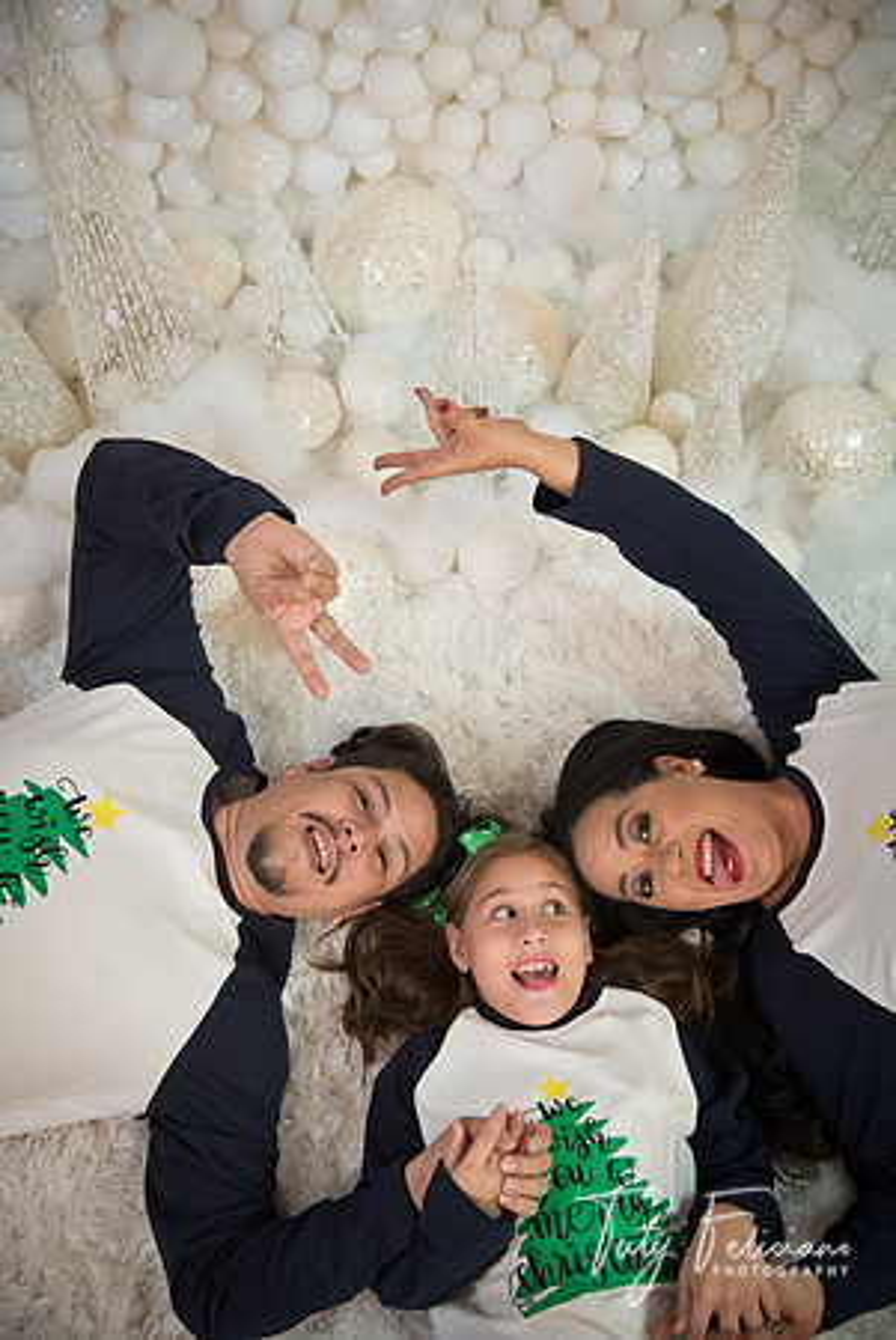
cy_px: 670
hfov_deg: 26.0
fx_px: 1937
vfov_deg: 38.2
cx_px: 448
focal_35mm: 52
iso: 1000
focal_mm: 52
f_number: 4.5
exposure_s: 1/100
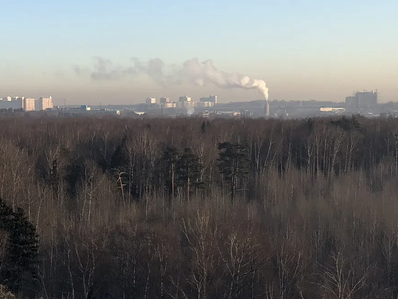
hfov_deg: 23.8
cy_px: 168
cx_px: -34
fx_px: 885
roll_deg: -0.2
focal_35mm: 77
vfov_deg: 19.1
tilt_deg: -6.0
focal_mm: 4
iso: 20
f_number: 1.8
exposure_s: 1/1156
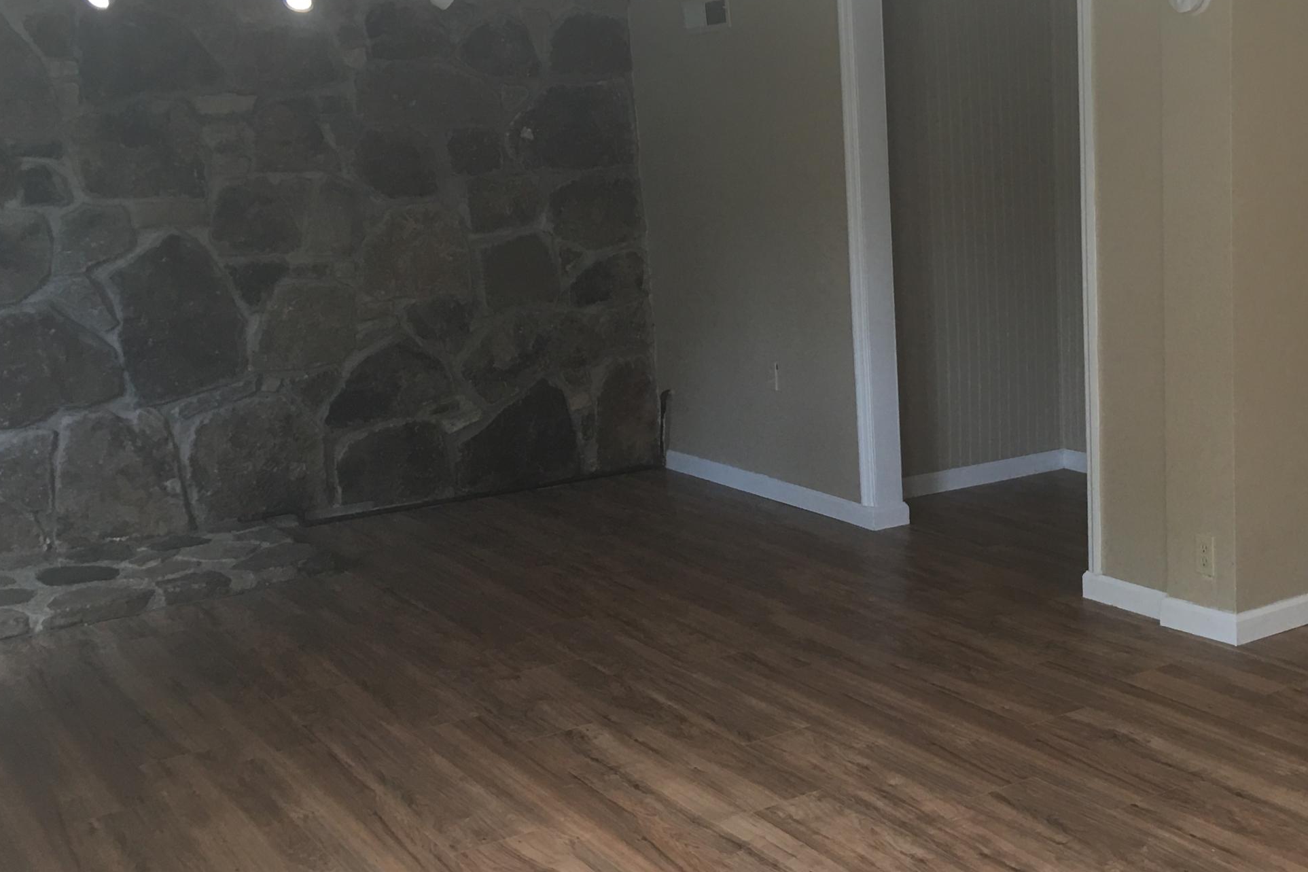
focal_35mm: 47
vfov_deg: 28.6
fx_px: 1707
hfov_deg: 41.0
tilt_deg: -8.7
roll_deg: +2.1
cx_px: 947
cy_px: 419
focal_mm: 4.15
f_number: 2.2
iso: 25
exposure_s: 1/15
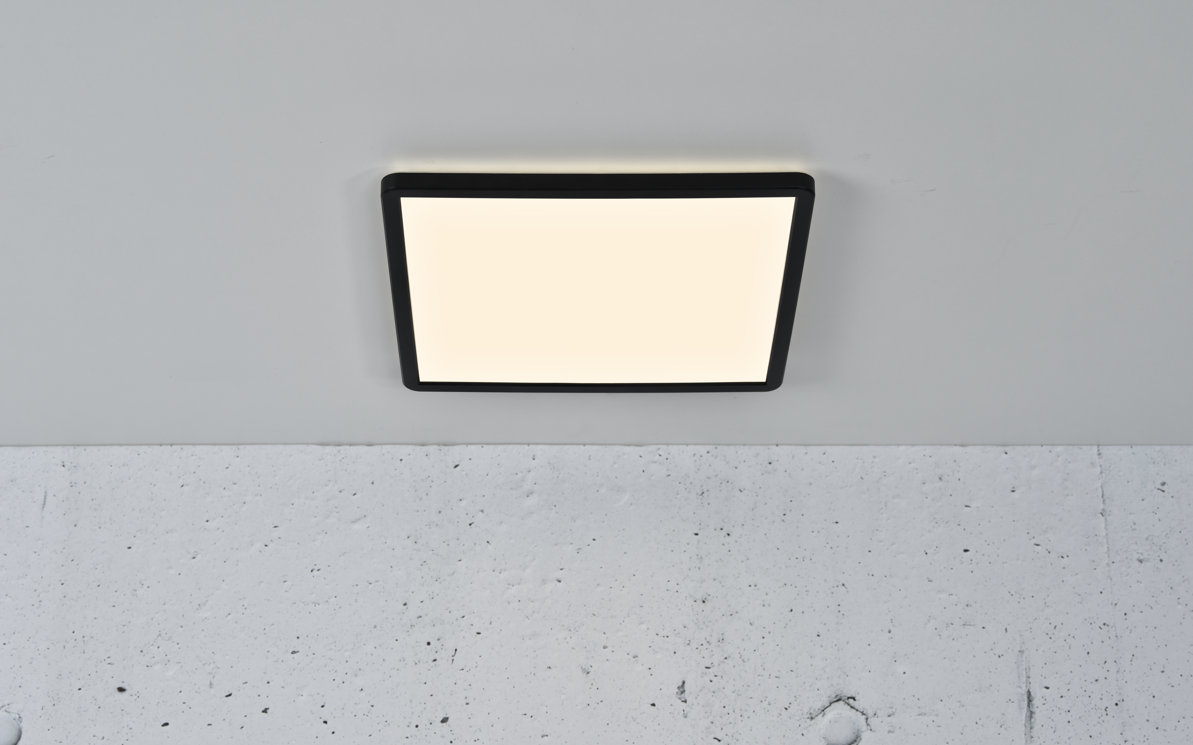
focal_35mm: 87
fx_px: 2829
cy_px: 371
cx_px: 597
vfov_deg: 15.0
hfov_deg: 23.8
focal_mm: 85
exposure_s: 1/125
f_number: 13
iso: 125
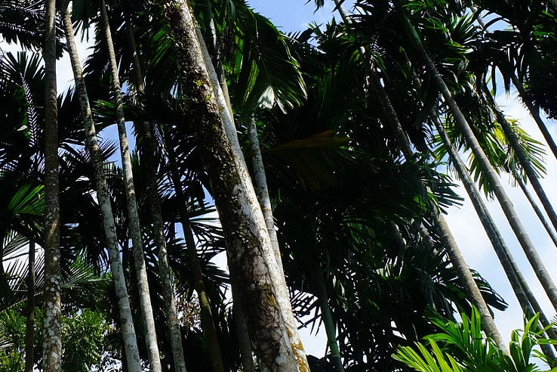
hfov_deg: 37.4
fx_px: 804
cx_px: 152
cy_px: 53
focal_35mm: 52
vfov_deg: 25.4
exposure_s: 1/400
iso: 400
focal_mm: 16
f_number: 10
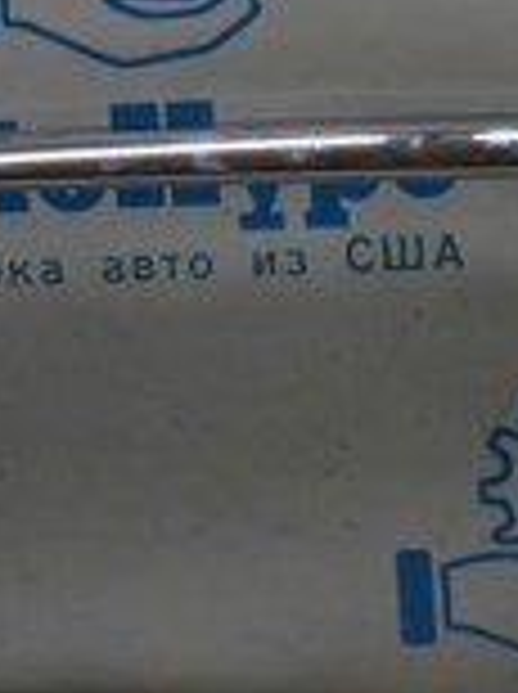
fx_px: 3121
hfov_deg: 9.4
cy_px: 144
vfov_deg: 12.6
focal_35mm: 156
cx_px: 541
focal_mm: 26
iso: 360
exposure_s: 1/125
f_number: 5.6
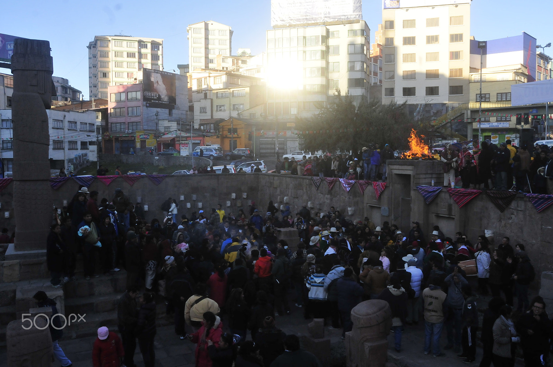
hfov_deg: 57.3
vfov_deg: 39.9
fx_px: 506
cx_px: 276
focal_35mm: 33
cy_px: 184
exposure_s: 1/350
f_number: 8
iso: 800
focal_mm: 22
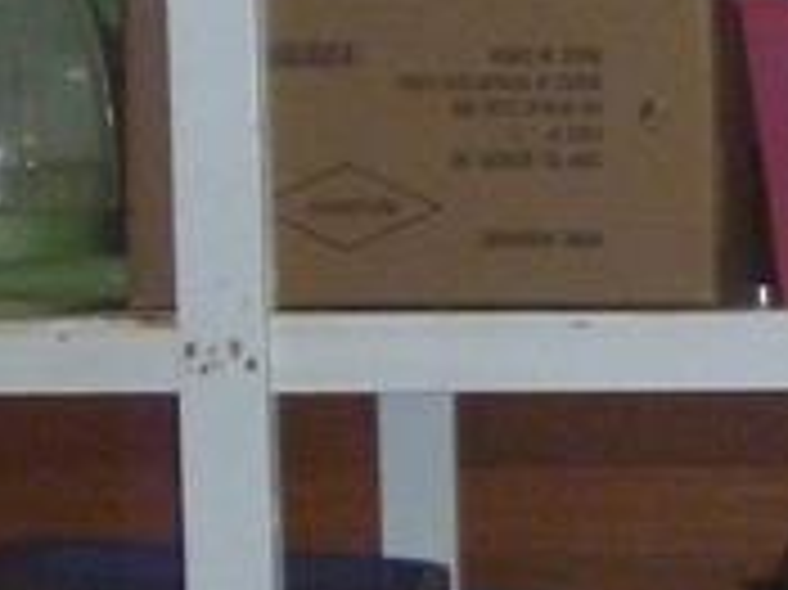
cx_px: 1252
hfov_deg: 9.3
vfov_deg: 7.2
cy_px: 558
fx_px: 4663
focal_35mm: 205
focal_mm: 6.3
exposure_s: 1/30
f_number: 3.5
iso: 400
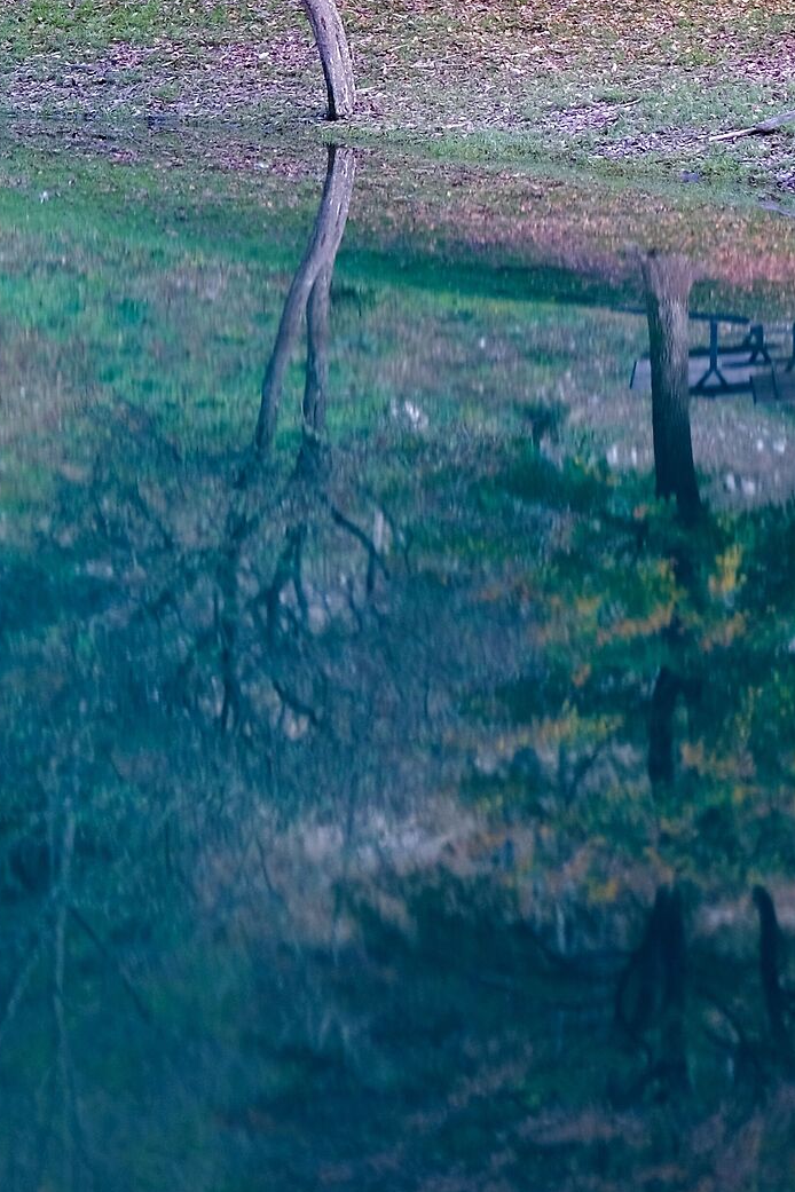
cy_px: -105
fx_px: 3743
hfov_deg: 12.1
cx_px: 478
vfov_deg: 17.5
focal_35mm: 113
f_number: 6.4
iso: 160
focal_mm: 32.5
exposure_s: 2.6
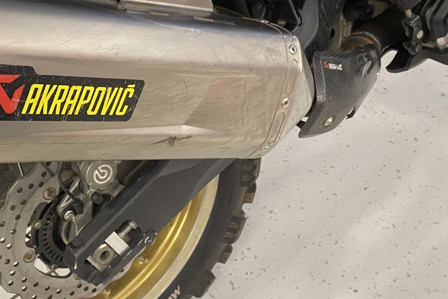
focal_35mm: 48
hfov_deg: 39.3
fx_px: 597
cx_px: 80
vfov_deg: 27.9
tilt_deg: -46.5
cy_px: 96
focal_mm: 4.25
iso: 200
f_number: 1.8
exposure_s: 1/50
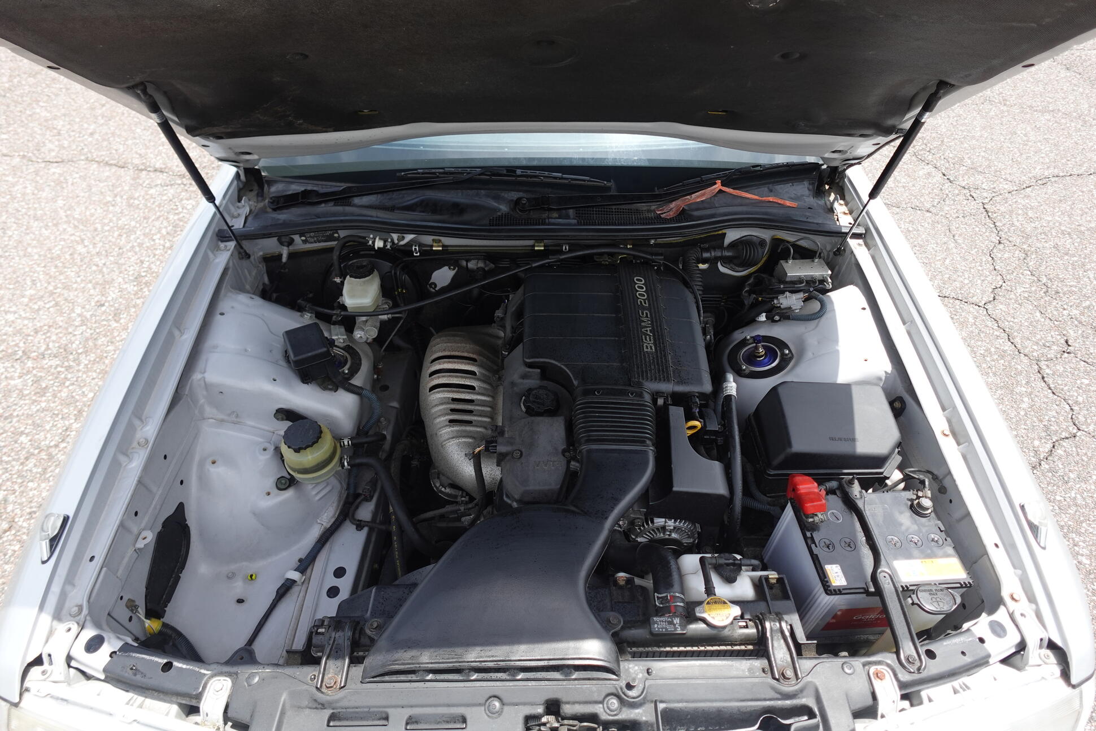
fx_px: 609
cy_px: 366
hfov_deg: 84.0
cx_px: 548
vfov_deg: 61.9
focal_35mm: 20
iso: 125
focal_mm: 7.6
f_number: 2
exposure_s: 1/1250
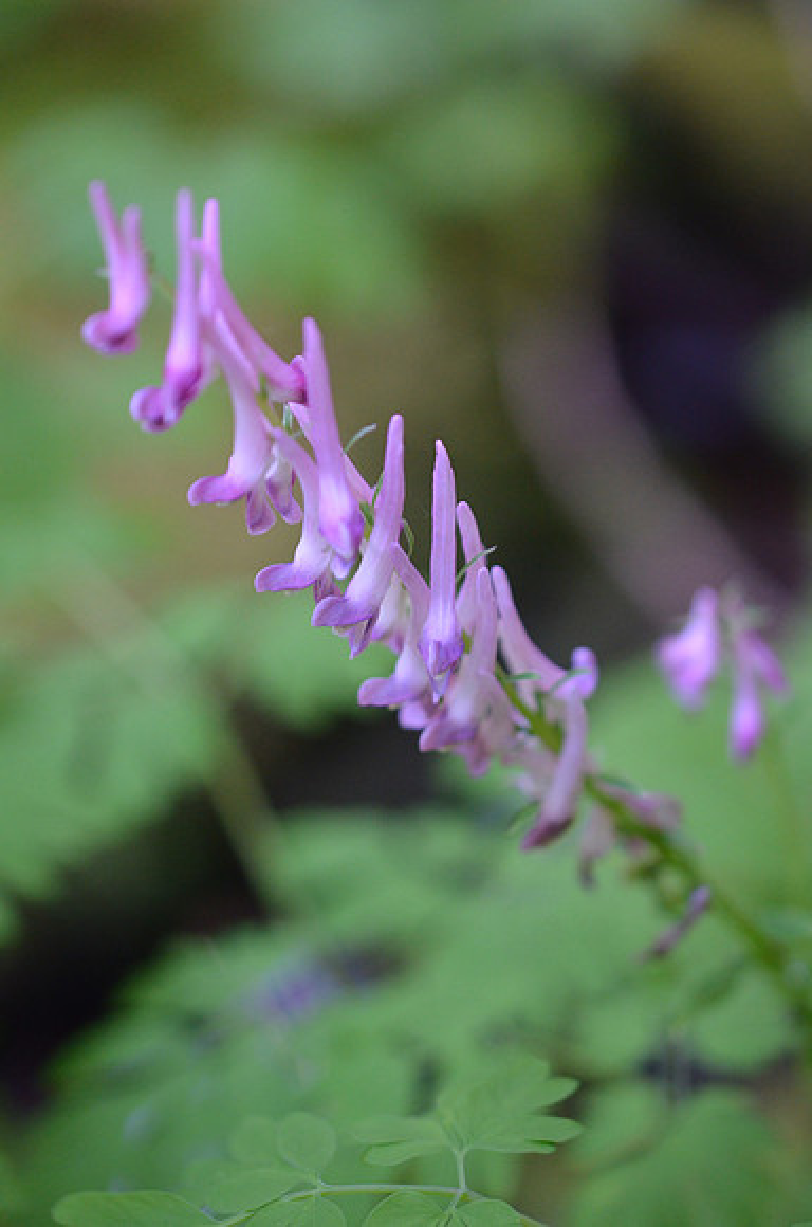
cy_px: 614
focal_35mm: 60
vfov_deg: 33.5
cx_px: 406
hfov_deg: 22.5
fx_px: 2040
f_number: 3
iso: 1600
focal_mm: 40
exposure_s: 1/320
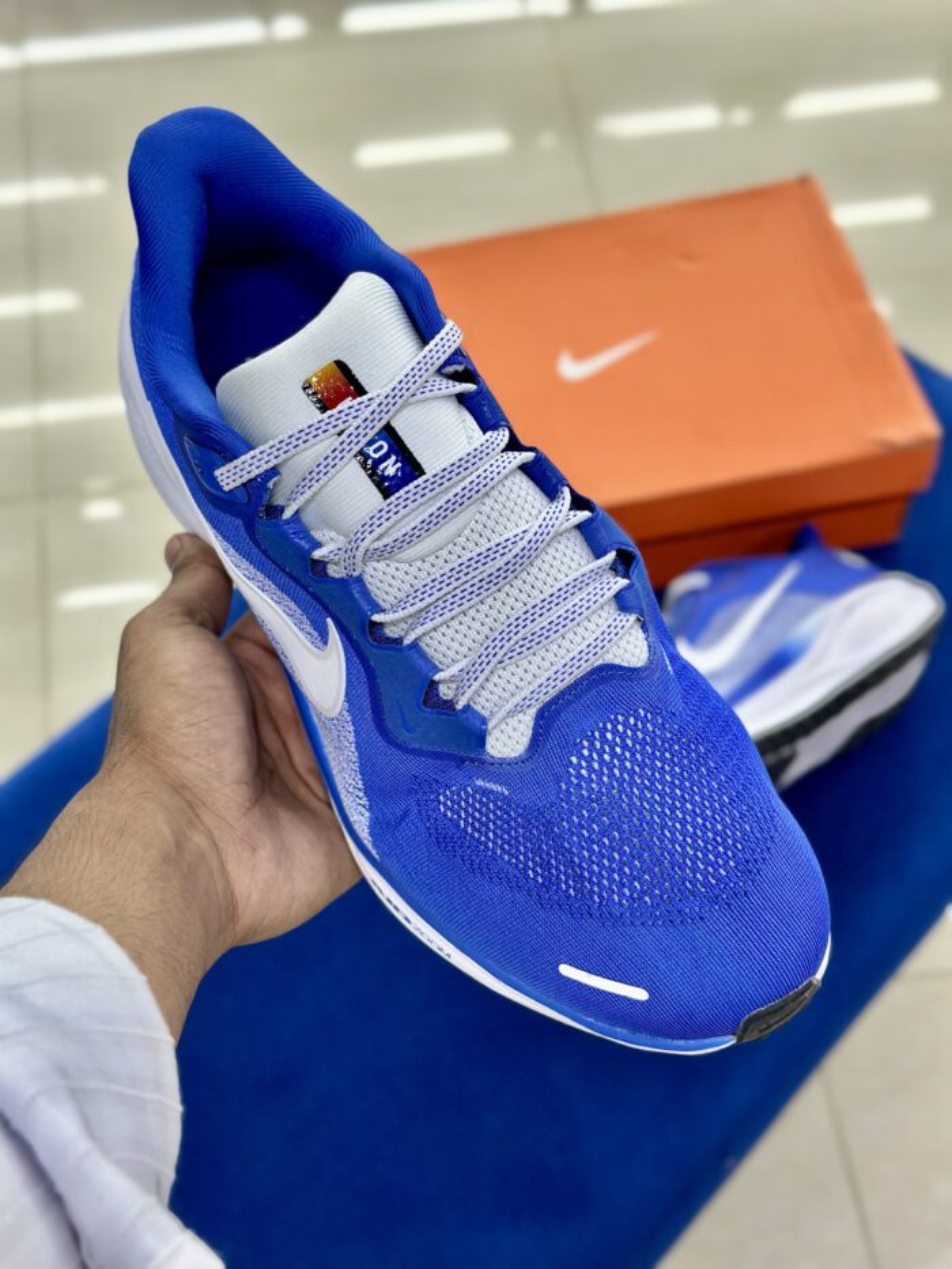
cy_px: 634
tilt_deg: -56.8
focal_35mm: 48
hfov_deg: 30.3
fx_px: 1760
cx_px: 476
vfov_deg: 39.7
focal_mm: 6.86
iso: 64
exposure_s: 1/100
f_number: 1.78
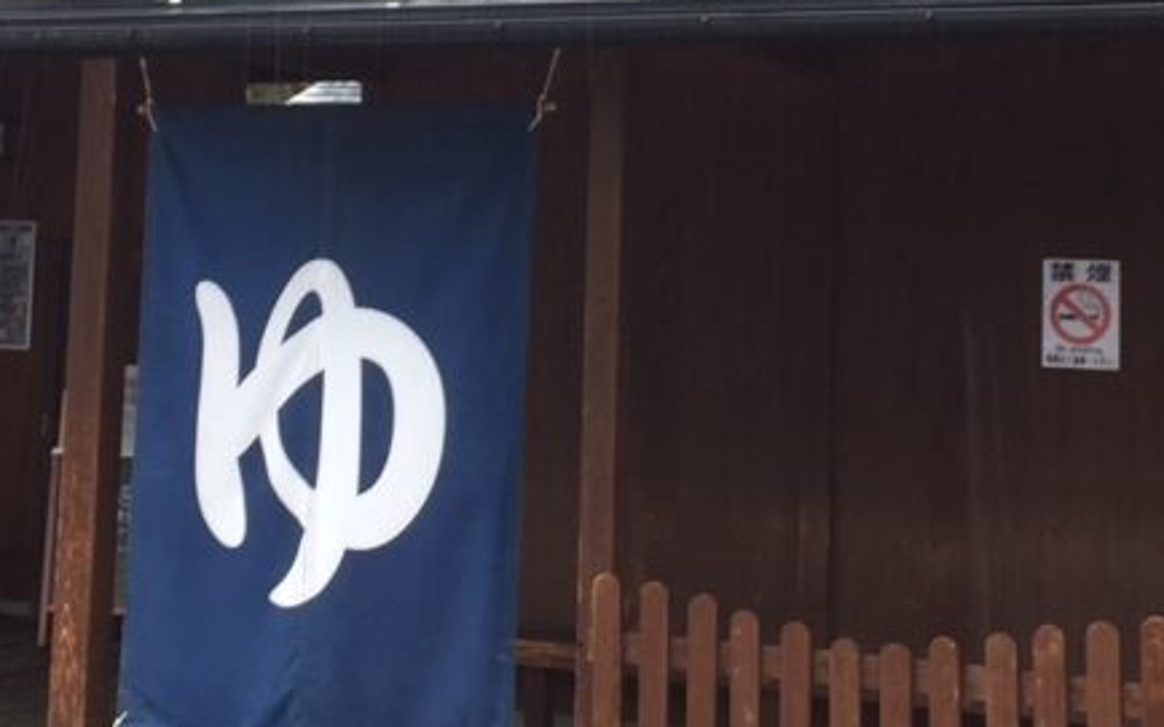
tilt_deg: +6.7
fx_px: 2696
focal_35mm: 85
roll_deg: +0.0
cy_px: 8
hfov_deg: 24.3
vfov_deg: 15.1
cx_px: 397
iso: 32
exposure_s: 1/60
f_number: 2.2
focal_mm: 4.15
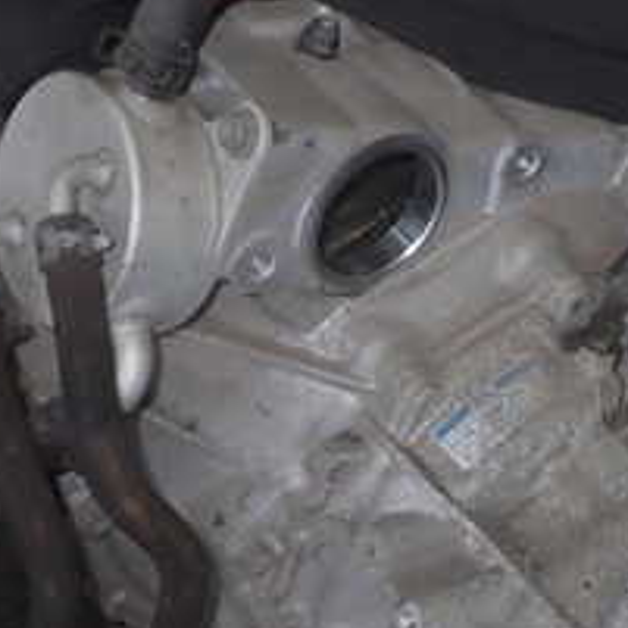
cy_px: 575
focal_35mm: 79
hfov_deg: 21.7
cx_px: 487
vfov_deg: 21.4
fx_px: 1621
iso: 200
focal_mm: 5.4
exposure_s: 1/30
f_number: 6.3
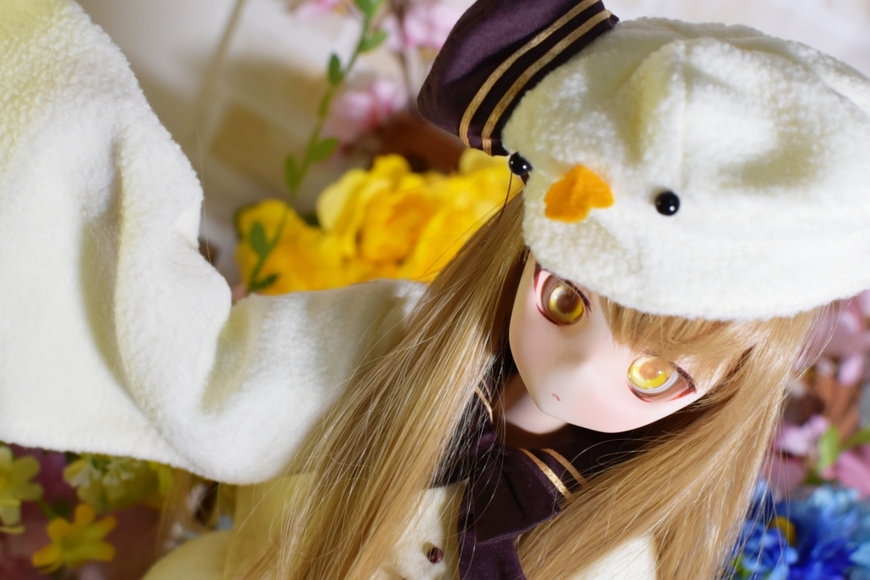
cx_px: 435
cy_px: 290
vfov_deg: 25.8
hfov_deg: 37.8
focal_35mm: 52
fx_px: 1269
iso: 400
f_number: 5
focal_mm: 35
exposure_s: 1/100
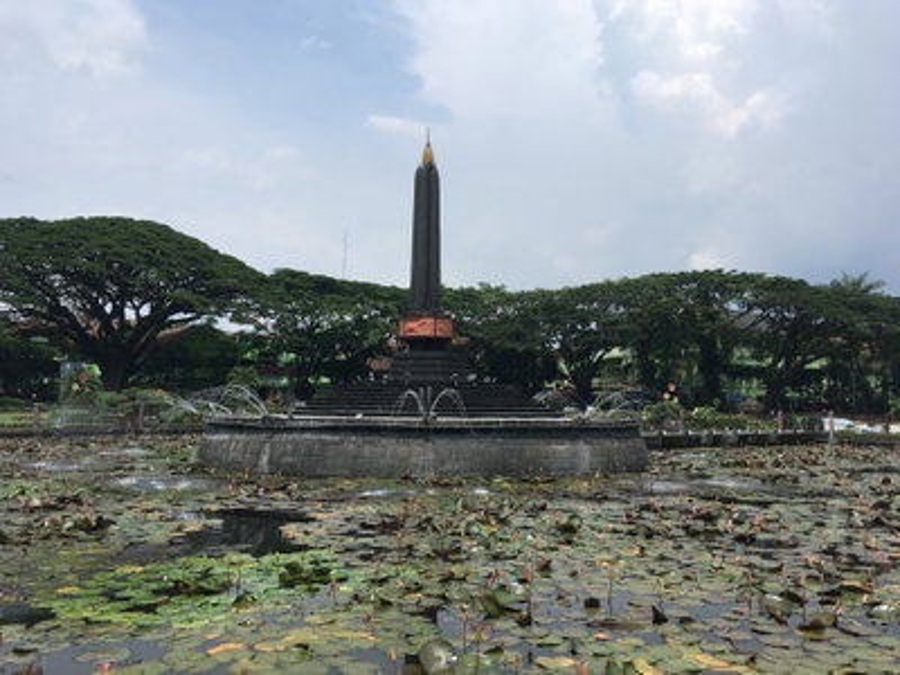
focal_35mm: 29
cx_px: 450
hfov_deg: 61.7
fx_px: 754
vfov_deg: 48.2
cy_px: 338
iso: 25
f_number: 2.2
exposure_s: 1/2024
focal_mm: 4.15
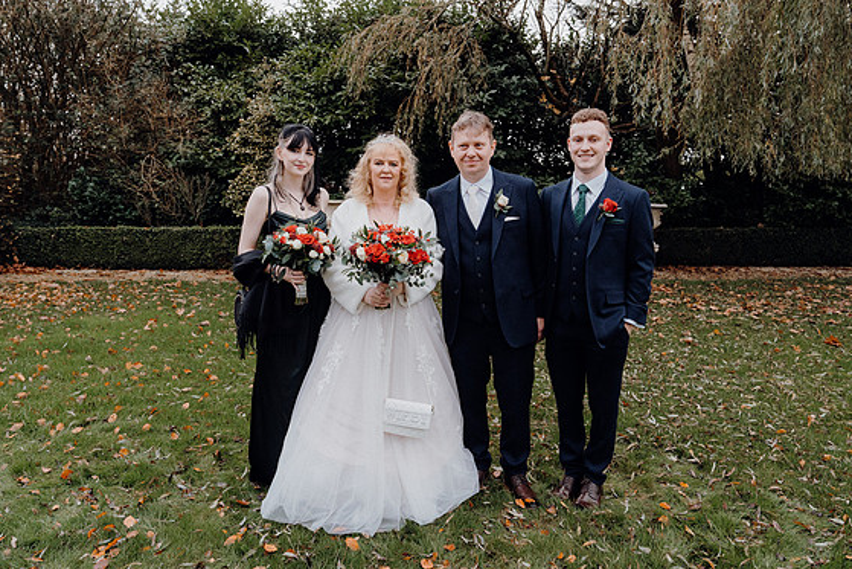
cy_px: 281
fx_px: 663
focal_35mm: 28
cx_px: 425
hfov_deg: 65.5
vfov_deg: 46.4
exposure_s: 1/250
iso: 3200
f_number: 5
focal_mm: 27
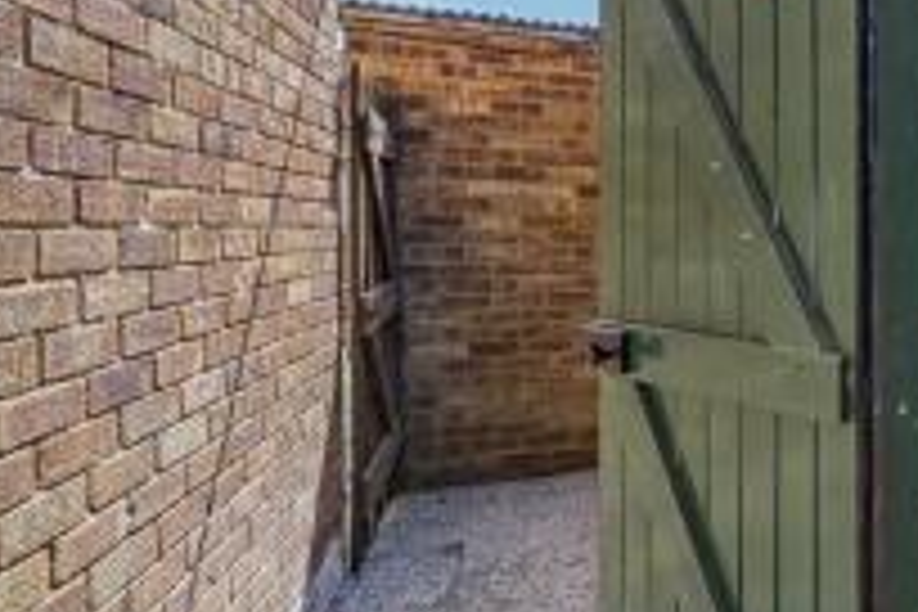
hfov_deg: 49.1
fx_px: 714
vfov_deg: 44.9
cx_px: 976
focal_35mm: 28
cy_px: 155
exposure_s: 1/250
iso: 320
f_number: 9
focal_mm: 12
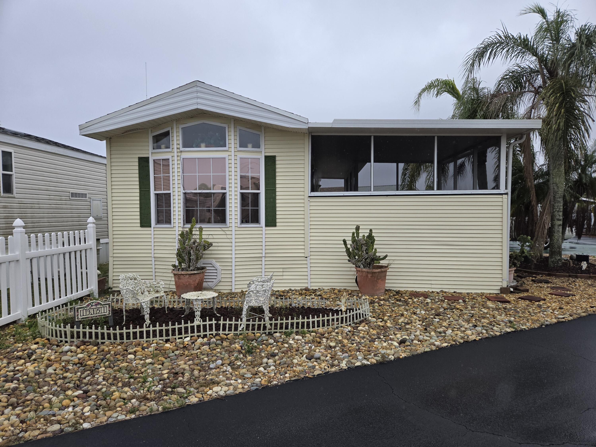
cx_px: 298
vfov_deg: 58.9
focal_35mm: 23
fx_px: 396
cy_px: 224
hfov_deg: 73.9
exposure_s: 1/876
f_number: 1.8
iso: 25
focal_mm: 5.4
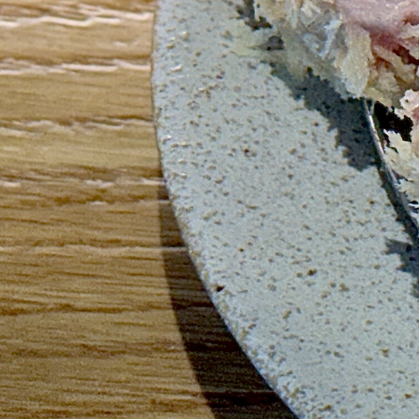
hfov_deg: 7.2
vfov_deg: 7.6
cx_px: 975
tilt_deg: -47.3
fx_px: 3122
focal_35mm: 228
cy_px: -1
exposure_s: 1/326
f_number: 1.78
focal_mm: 6.76
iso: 64
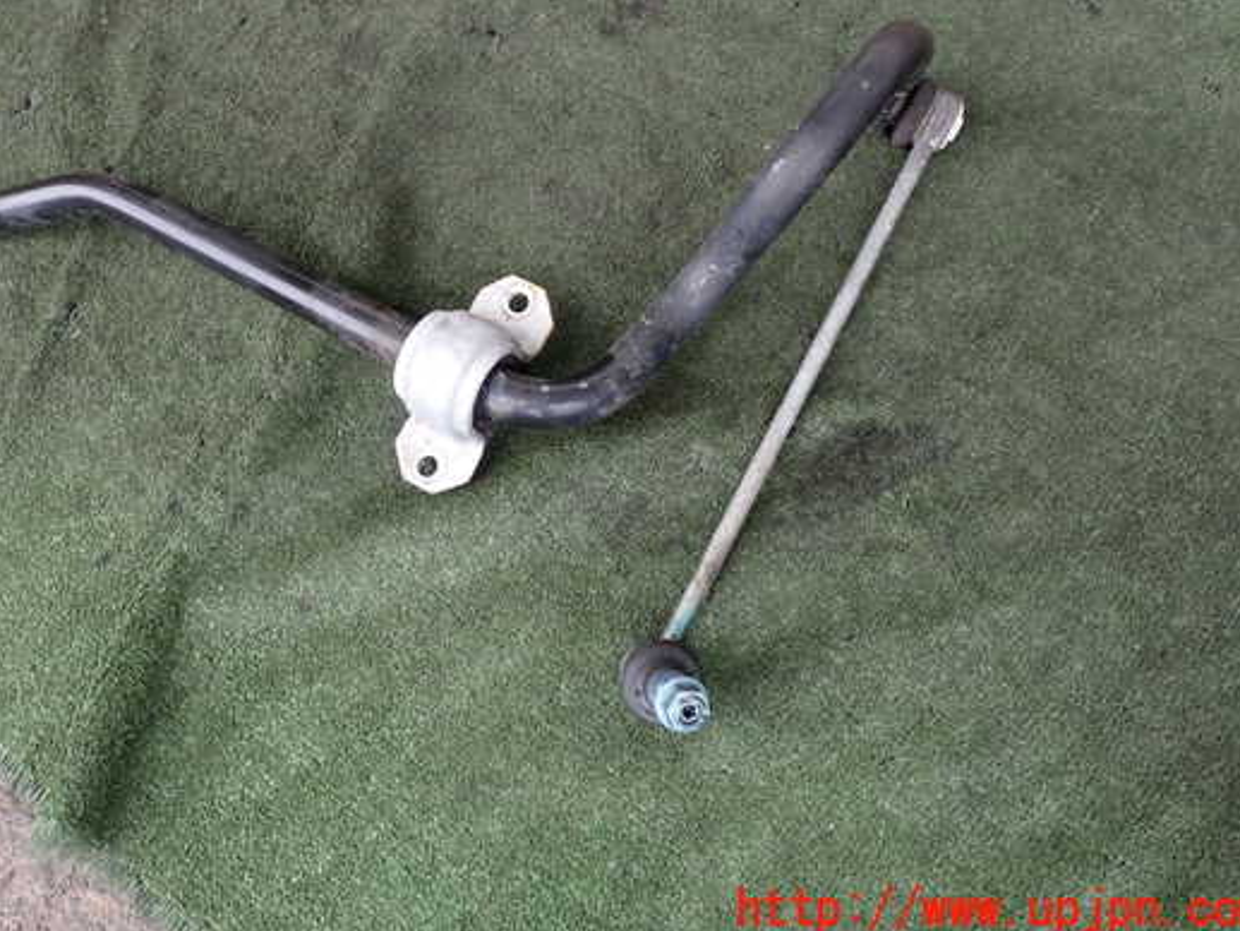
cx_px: 559
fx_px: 1039
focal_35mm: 29
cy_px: 401
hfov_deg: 61.5
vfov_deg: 48.1
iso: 100
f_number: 2.8
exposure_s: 1/125
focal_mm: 4.5
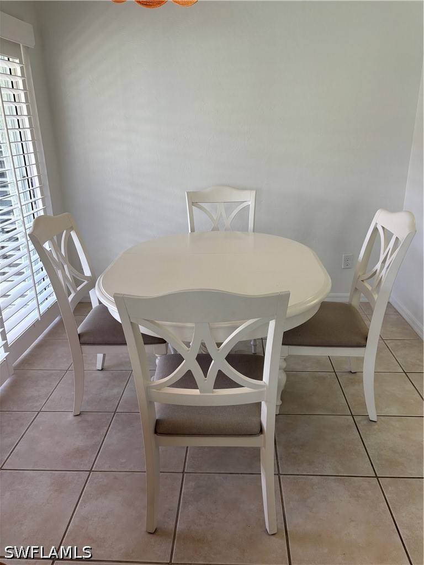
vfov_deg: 67.3
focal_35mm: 26
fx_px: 425
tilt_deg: -20.1
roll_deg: +0.7
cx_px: 212
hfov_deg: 53.1
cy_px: 282
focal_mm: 5.96
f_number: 1.6
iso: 64
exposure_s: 1/120
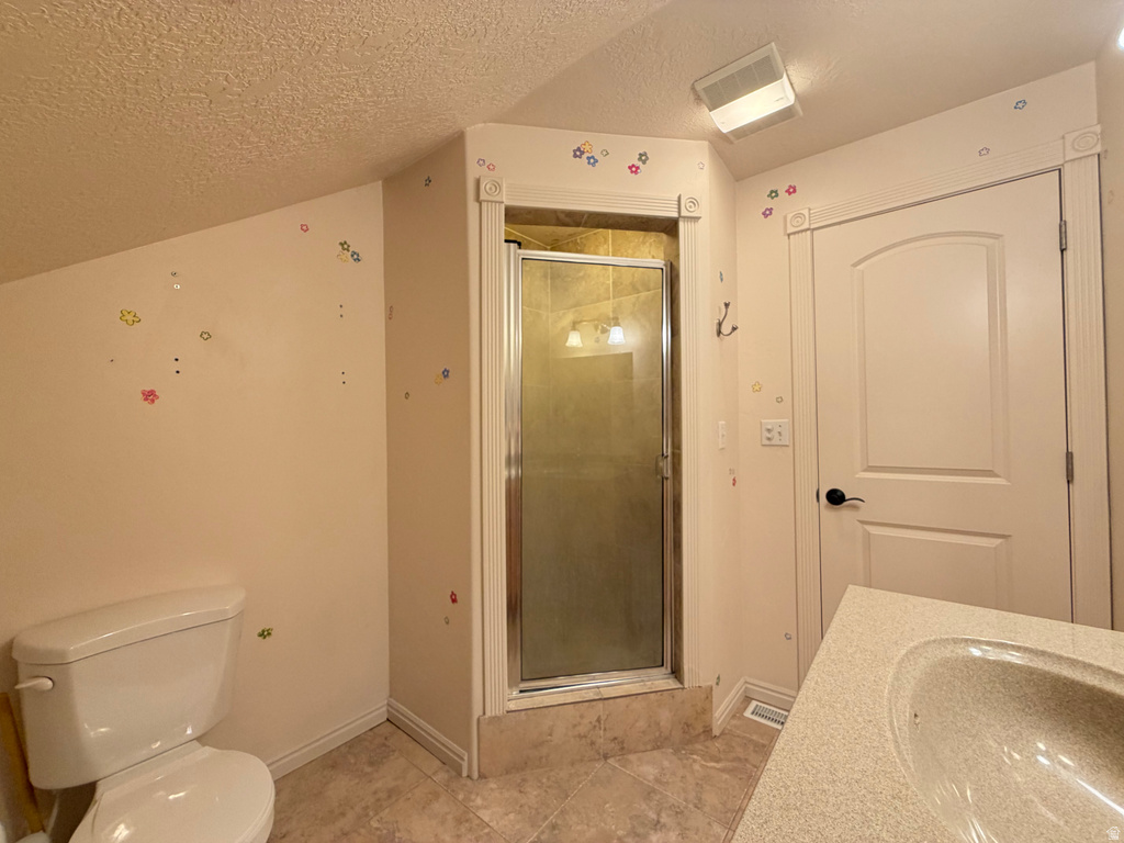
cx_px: 562
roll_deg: +1.8
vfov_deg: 85.7
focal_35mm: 14
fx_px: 455
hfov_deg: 102.1
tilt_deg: -0.3
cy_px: 422
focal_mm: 2.22
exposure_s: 1/60
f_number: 2.2
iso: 200
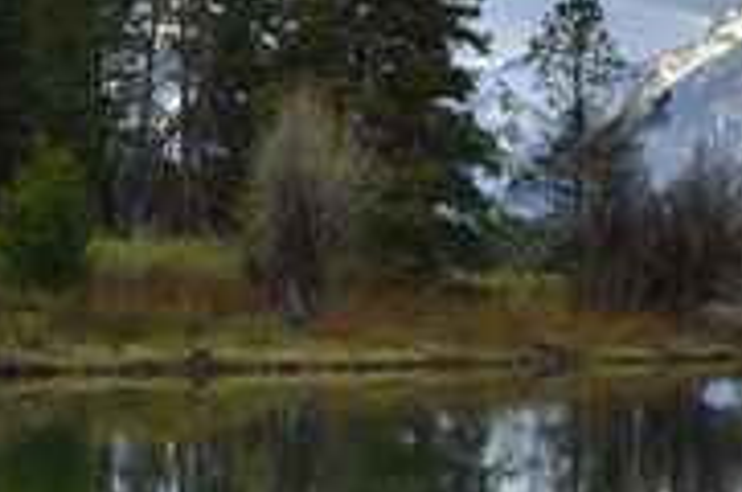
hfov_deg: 8.0
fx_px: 5258
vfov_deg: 5.4
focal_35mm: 256
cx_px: 906
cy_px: 420
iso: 125
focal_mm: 55
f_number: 5.6
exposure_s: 1/400
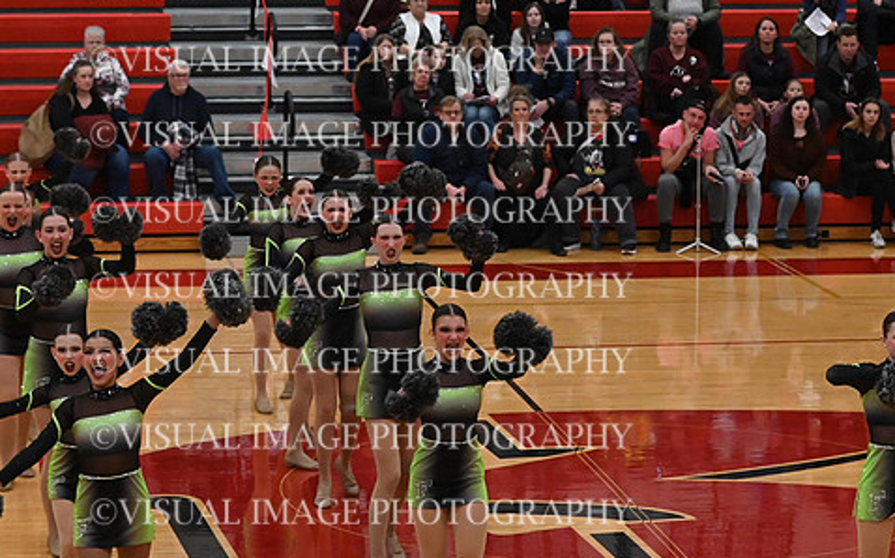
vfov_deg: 10.1
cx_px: 361
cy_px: 323
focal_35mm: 130
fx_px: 3169
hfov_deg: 16.1
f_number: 4
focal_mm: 70
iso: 5000
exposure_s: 1/400
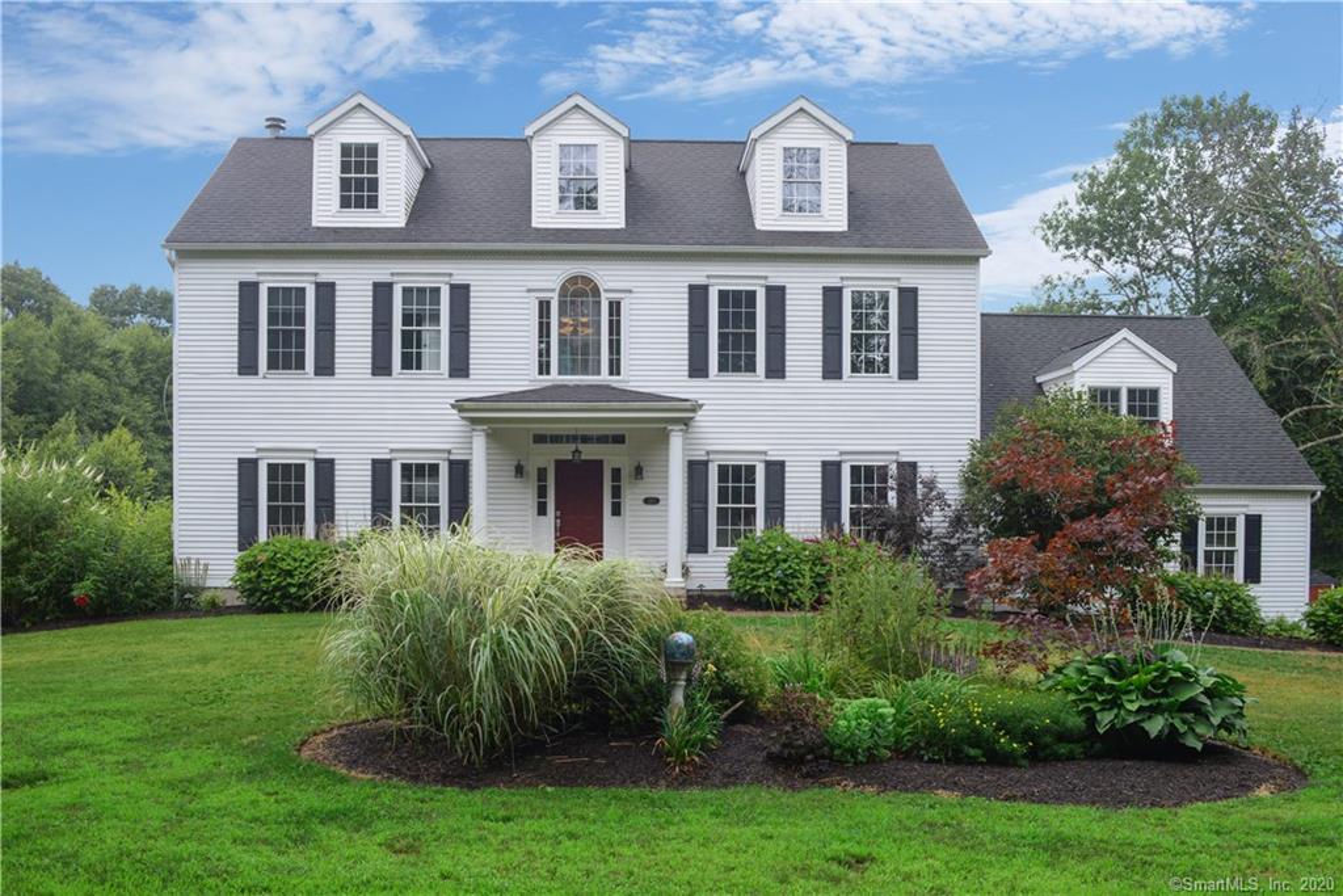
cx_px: 672
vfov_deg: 38.9
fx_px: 1268
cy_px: 448
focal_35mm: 34
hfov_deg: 55.8
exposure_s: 1/320
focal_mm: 34
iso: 1600
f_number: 7.1
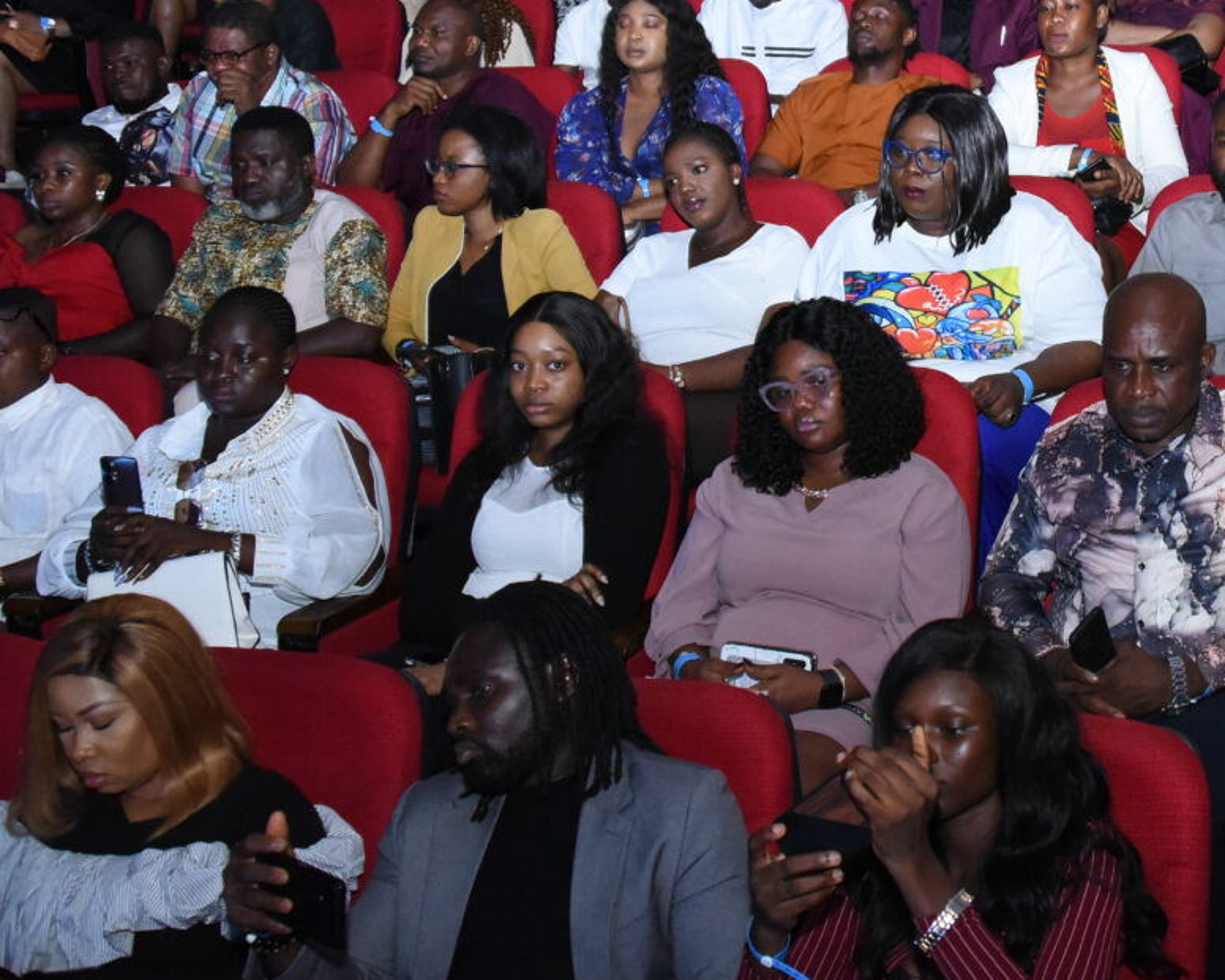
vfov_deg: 28.7
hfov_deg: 34.5
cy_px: 247
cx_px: 1036
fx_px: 1886
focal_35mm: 52
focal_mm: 28
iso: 6400
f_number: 4
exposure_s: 1/100
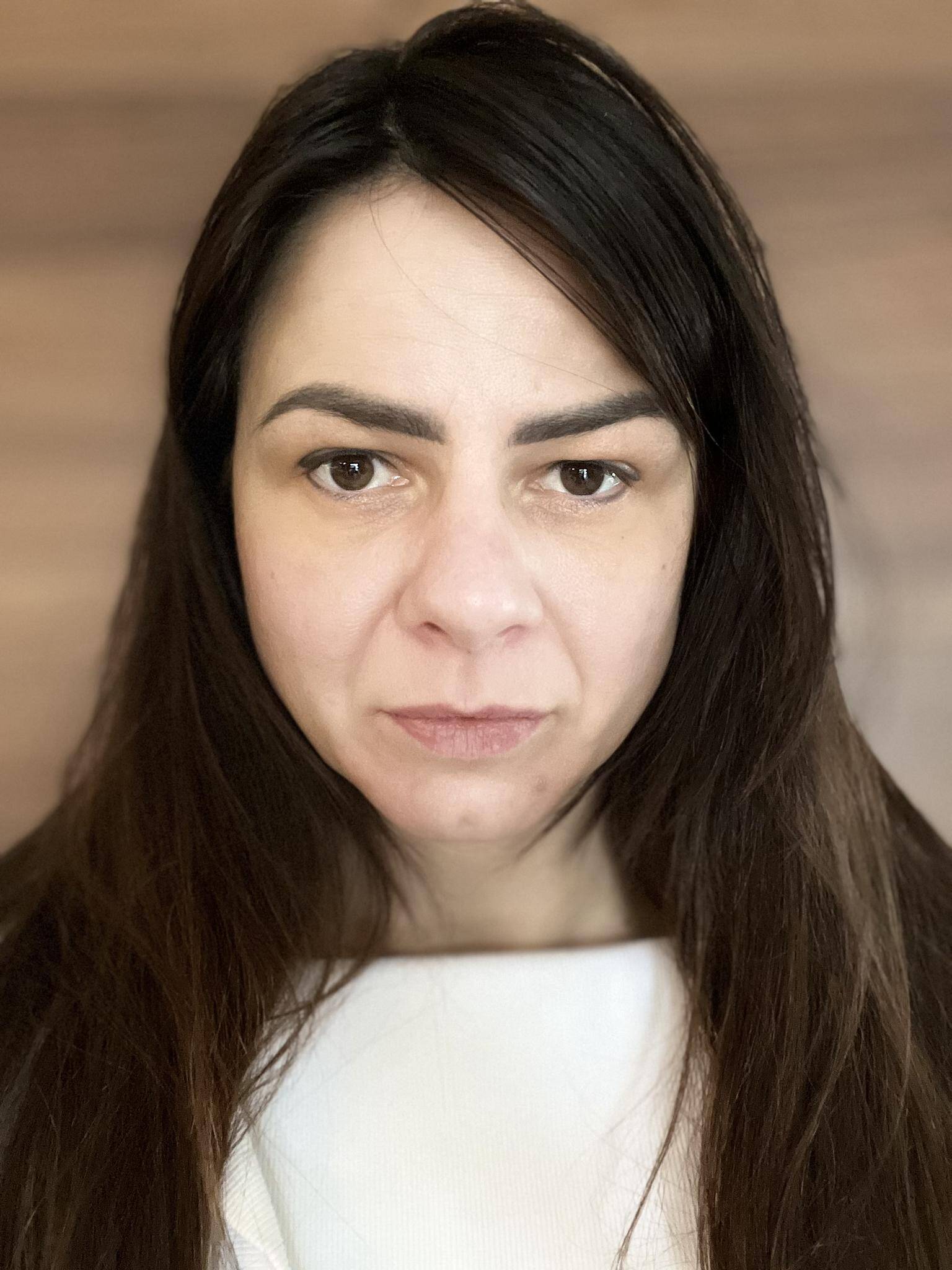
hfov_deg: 46.8
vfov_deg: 60.0
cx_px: 476
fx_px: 1100
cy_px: 635
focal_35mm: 30
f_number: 2.2
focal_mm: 2.71
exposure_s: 1/25
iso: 500
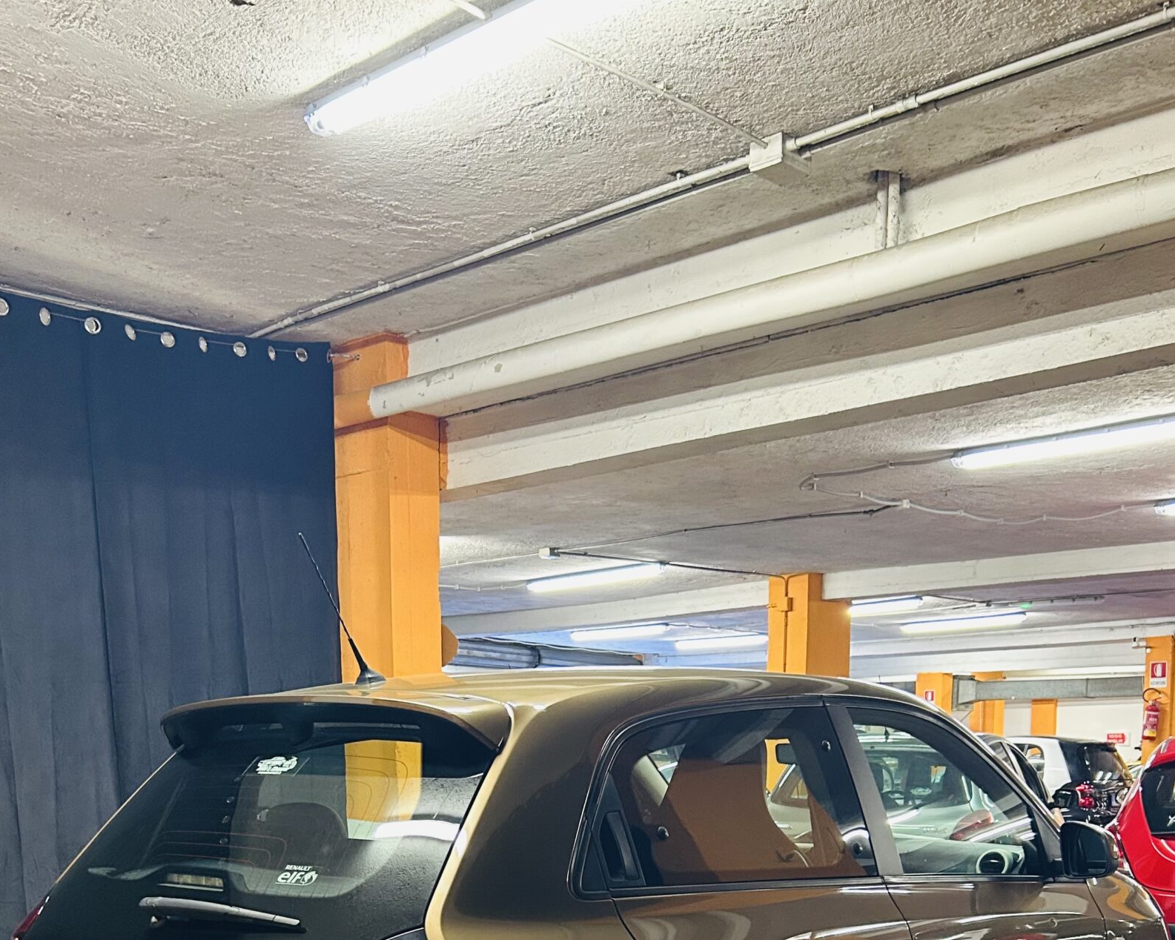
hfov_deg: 44.8
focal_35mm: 41
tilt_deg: -7.7
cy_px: 936
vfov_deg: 33.4
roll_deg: -0.2
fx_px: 1426
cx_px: 579
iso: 320
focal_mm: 5.7
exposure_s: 1/50
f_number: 1.5
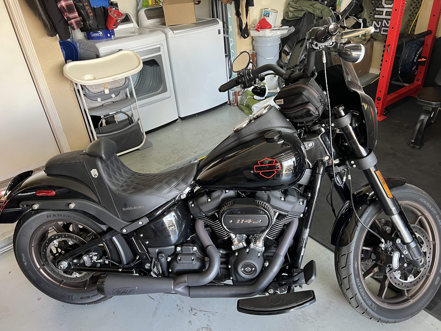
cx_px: 220
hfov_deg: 67.3
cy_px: 166
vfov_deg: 53.1
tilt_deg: -32.2
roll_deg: +4.4
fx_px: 331
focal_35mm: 26
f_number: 1.5
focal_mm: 5.7
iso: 100
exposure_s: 1/60
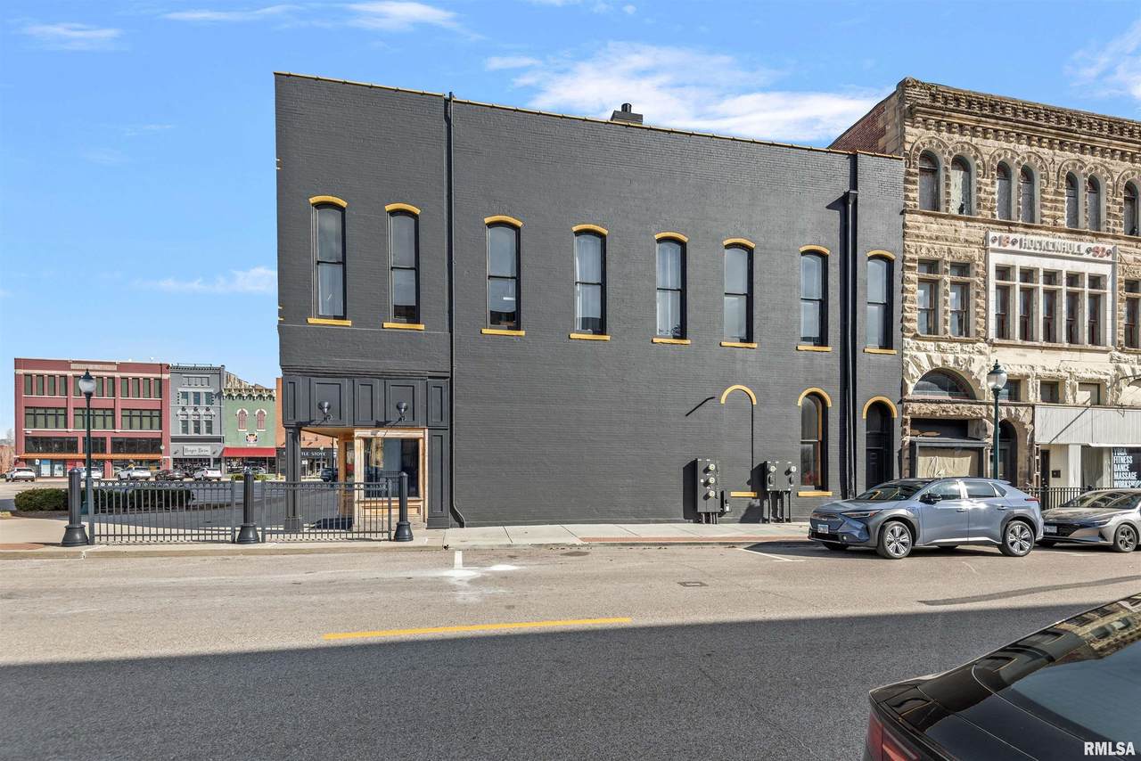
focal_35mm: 16
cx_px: 570
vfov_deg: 73.8
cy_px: 380
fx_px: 507
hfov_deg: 96.7
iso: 250
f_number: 7.1
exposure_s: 1/125
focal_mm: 16
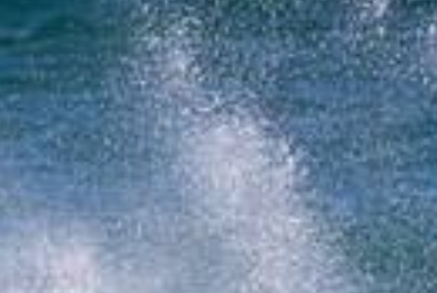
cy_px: 571
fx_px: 43262
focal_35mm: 3560
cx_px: 54
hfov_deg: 0.6
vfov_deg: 0.4
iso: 1600
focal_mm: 800
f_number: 11
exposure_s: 1/2000
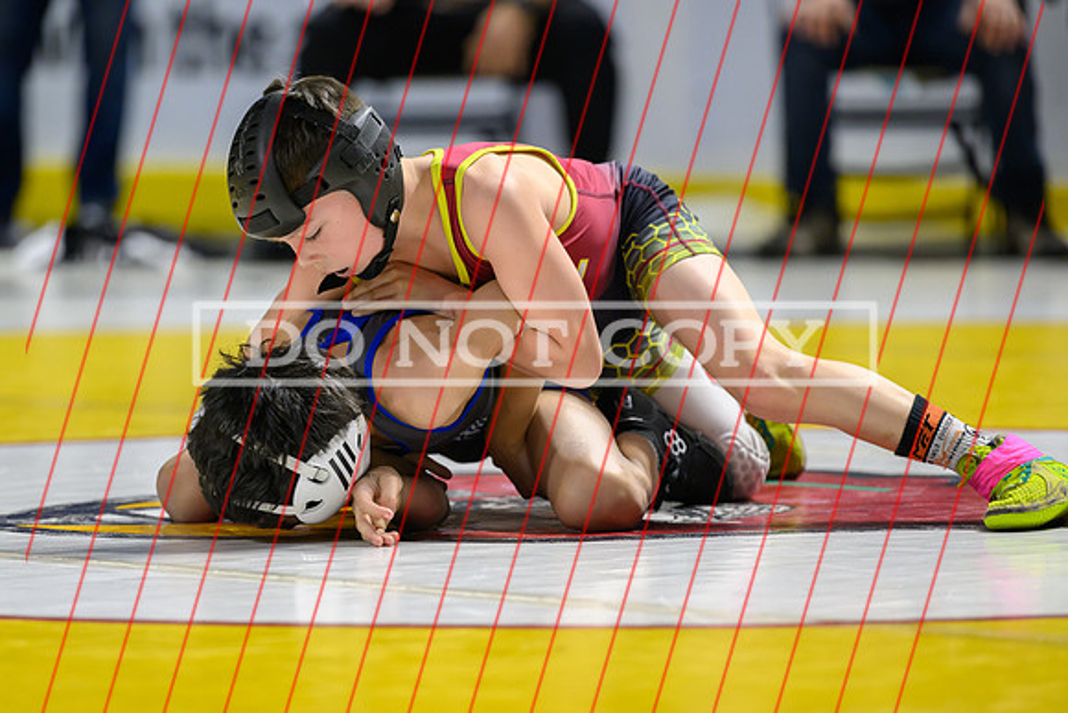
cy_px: 392
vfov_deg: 5.3
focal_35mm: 258
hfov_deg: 8.0
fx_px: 7661
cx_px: 386
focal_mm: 200
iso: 2200
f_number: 2.8
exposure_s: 1/800
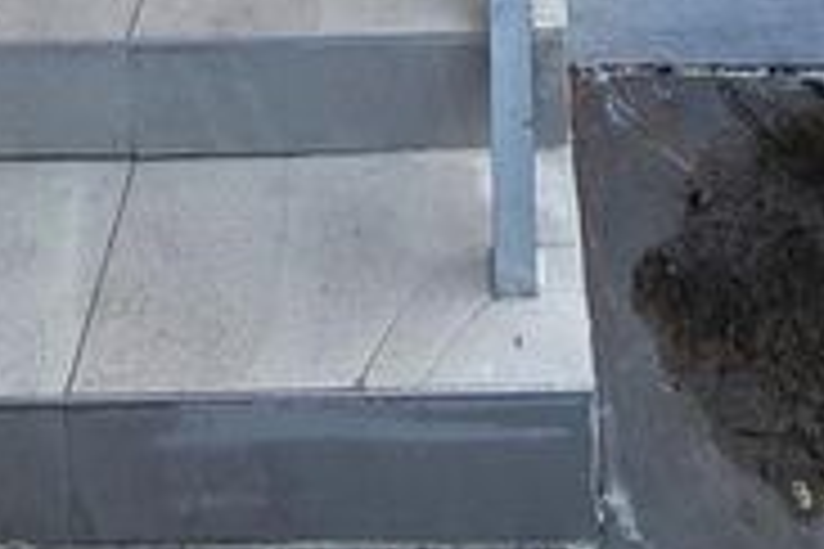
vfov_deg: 14.1
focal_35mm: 53
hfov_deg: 37.5
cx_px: 441
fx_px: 1213
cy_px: -844
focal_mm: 2.22
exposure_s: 1/436
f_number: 2.2
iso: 50
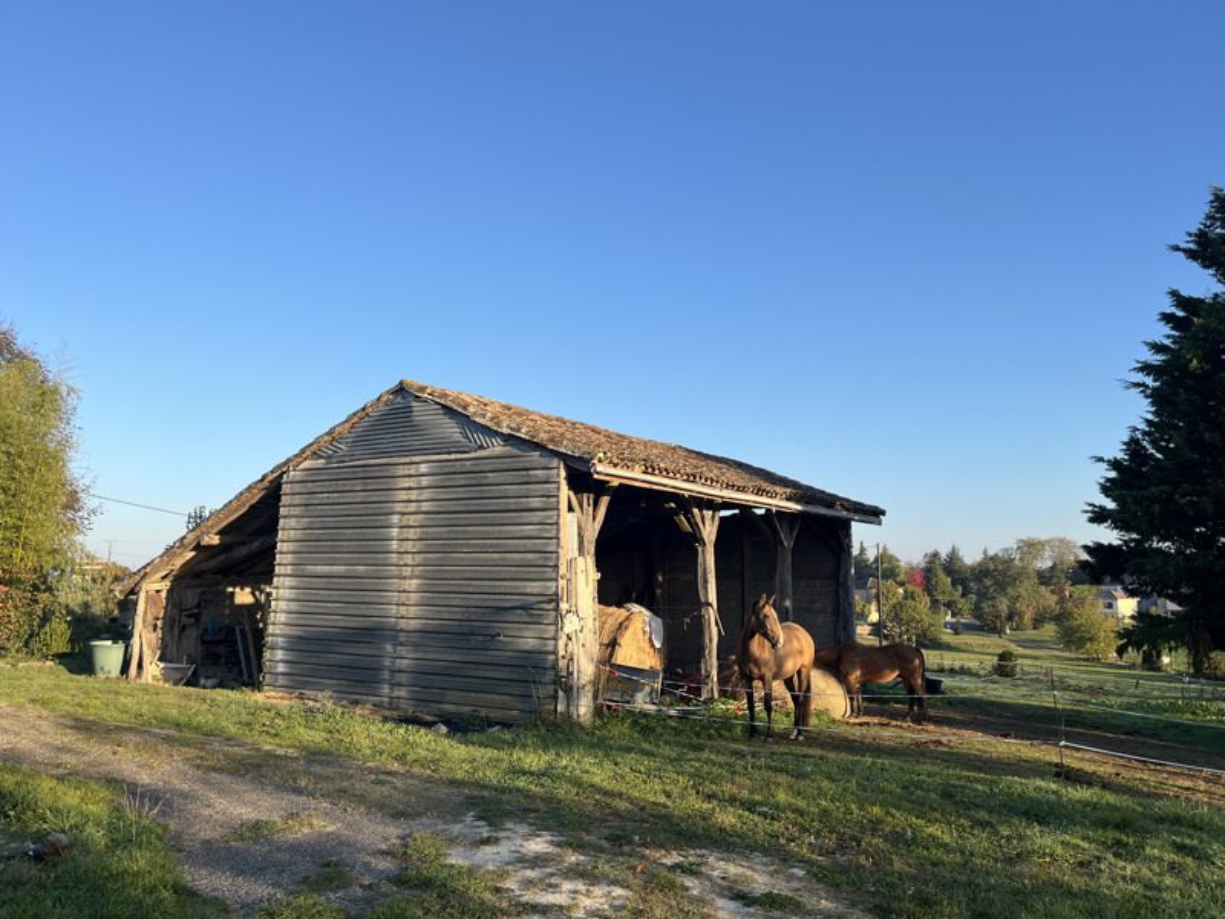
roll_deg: +0.0
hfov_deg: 67.3
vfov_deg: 53.1
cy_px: 460
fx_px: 920
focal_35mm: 26
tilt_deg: +6.5
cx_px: 612
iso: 50
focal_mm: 5.1
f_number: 1.6
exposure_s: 1/1672
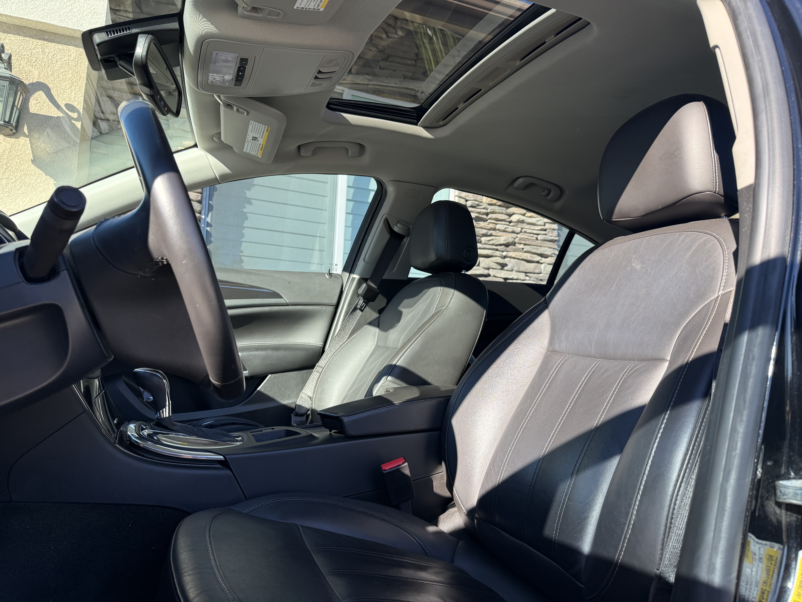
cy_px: 301
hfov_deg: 71.6
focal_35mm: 24
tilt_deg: +3.5
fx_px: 556
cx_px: 401
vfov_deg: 56.8
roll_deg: -3.1
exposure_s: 1/649
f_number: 1.78
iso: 100
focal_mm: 6.76
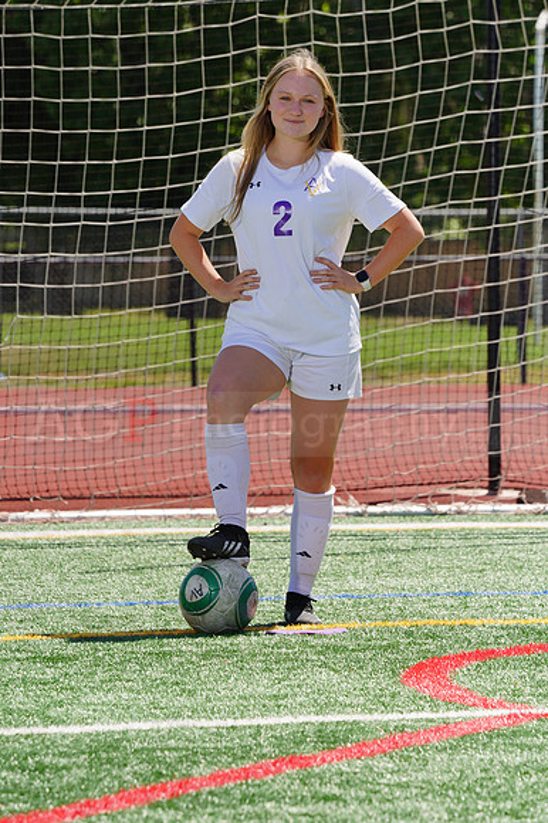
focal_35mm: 274
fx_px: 6263
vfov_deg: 7.5
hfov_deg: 5.0
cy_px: 412
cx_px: 274
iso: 200
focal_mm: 274
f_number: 13
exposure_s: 1/250
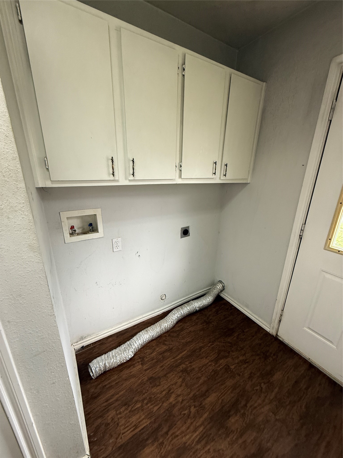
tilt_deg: -18.7
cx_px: 172
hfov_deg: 85.7
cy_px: 229
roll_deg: +0.5
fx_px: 185
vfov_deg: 102.1
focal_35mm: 14
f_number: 2.2
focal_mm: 2.22
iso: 200
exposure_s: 1/60
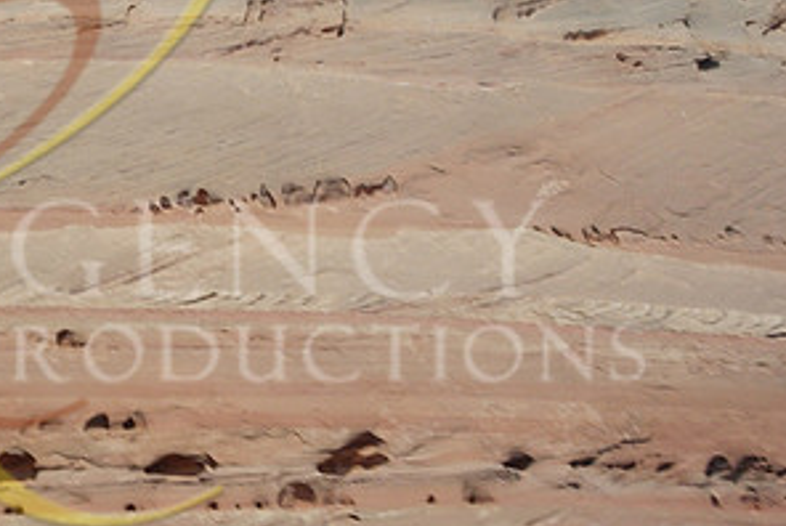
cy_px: 193
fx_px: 2098
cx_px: 32
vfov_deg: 14.3
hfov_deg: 20.6
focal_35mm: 96
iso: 200
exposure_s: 1/320
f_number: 4.5
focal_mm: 32
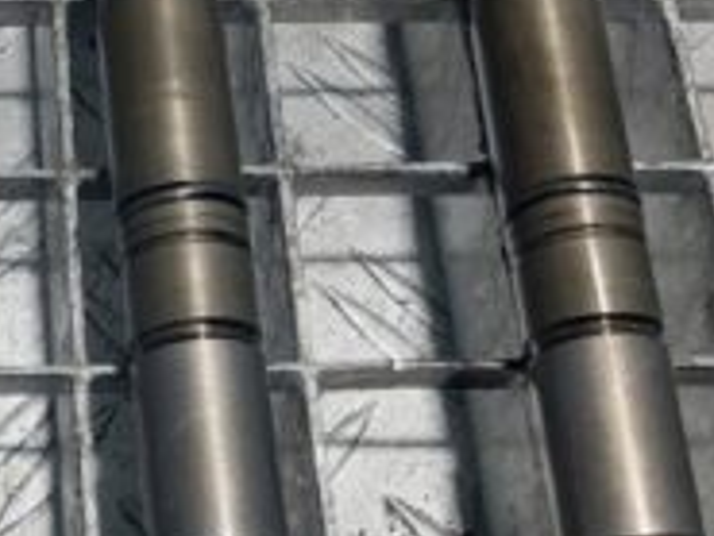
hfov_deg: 23.0
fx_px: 1672
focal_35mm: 81
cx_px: -27
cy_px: 281
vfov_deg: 18.2
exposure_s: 1/100
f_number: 1.8
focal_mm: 5.23
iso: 50
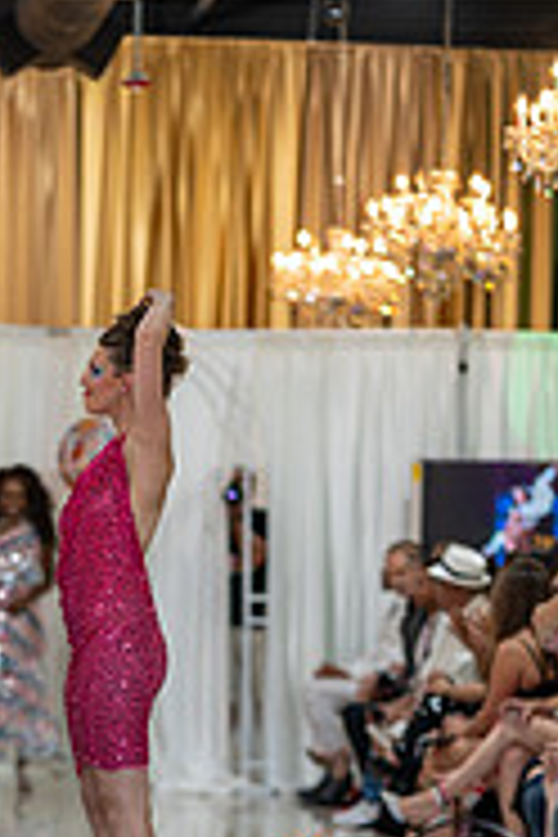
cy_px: 900
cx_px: 81
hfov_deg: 6.7
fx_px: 4789
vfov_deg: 9.9
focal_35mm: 206
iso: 100
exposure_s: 1/160
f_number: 1.4
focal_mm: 85
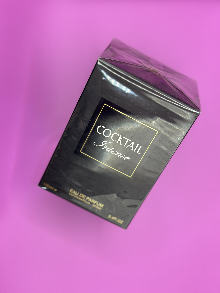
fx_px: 407
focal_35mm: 48
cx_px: 110
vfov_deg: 39.7
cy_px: 146
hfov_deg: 30.3
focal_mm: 6.86
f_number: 1.78
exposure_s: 1/102
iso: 64
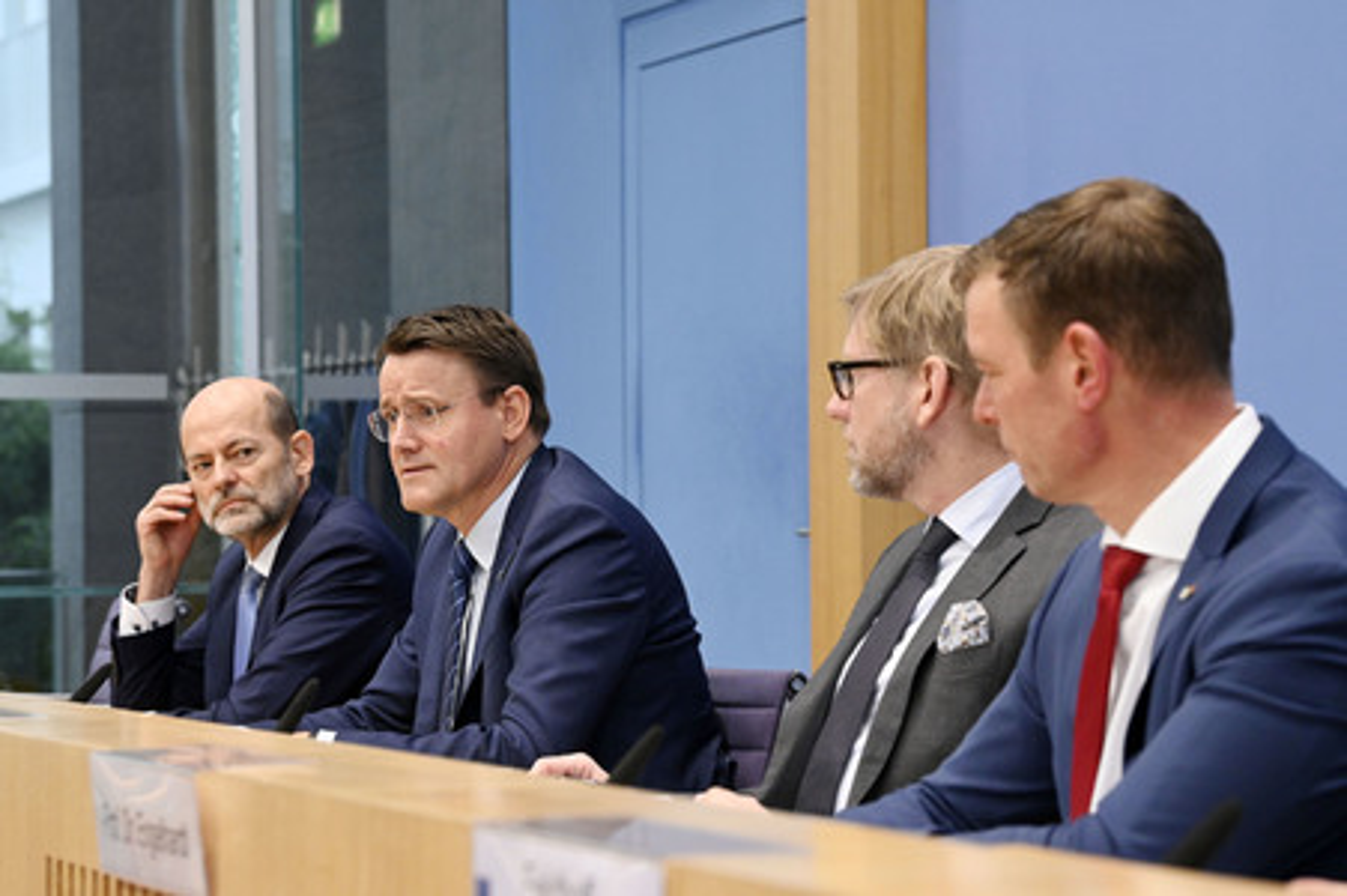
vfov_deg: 13.0
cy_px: 448
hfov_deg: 19.5
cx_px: 674
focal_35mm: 105
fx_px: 3926
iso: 6400
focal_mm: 105
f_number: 7.1
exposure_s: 1/500
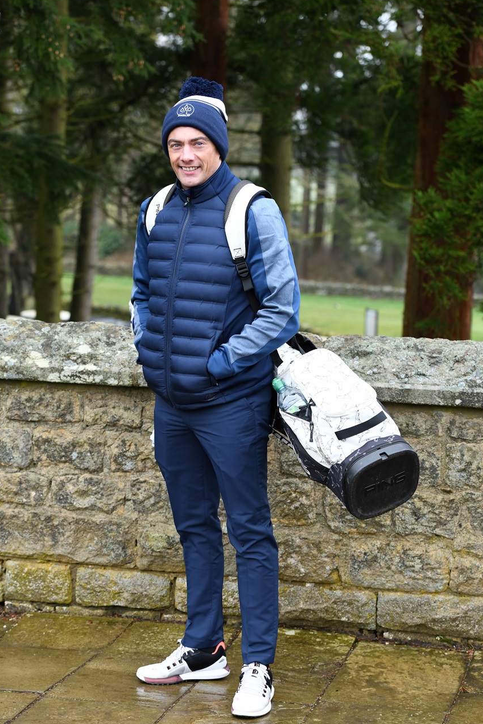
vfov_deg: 23.6
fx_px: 1730
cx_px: 236
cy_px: 372
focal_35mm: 86
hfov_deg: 15.9
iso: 1000
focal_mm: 80
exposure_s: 1/400
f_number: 4.5
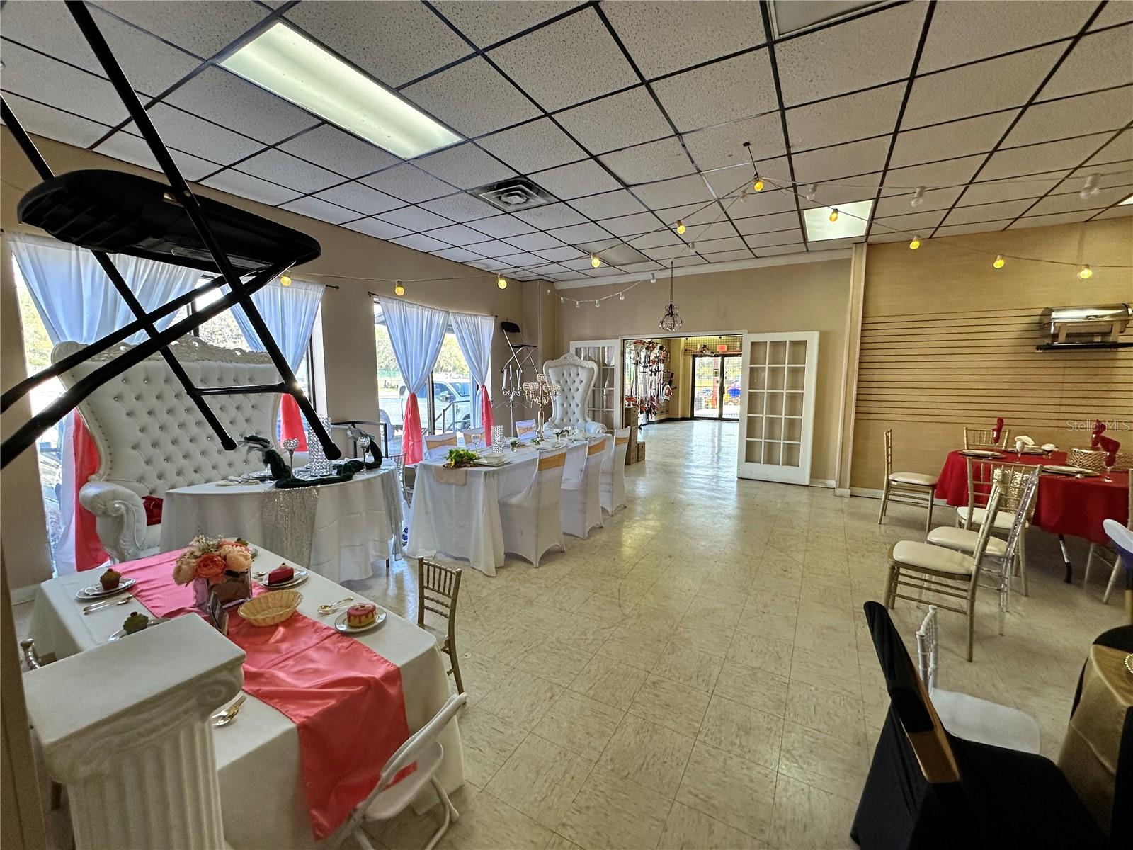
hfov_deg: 102.1
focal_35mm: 14
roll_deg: -1.2
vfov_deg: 85.7
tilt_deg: -6.3
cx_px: 566
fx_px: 458
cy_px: 425
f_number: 2.2
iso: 160
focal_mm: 2.22
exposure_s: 1/120
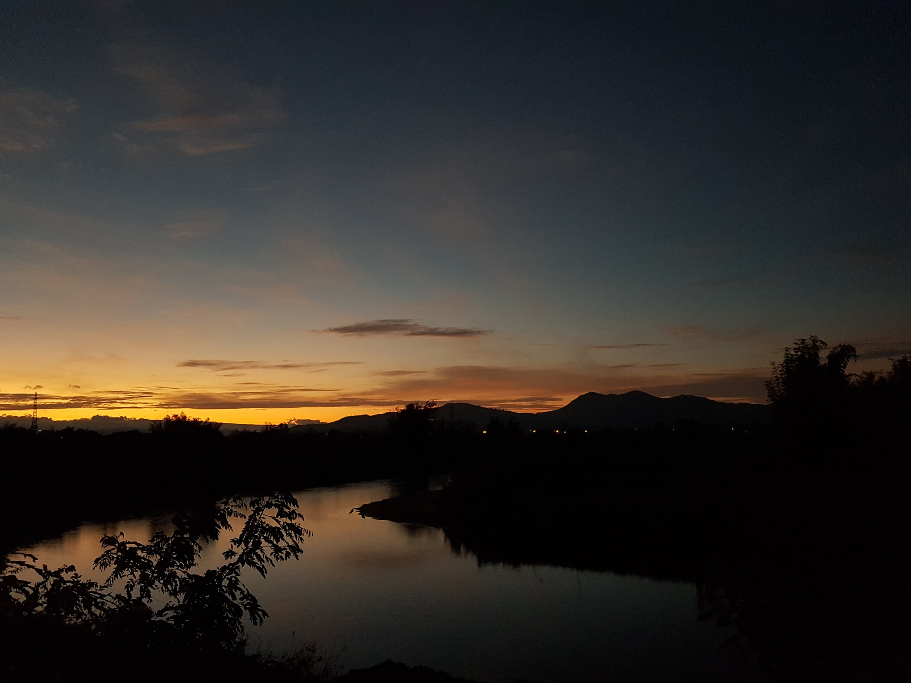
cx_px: 456
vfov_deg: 53.1
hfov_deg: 67.3
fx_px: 684
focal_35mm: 26
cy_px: 342
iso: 200
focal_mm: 4.2
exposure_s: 1/18
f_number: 1.7
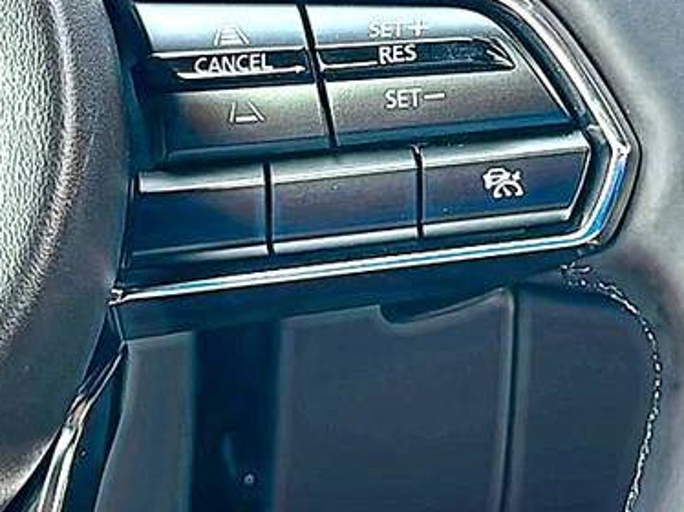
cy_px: 85
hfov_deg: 22.2
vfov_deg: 16.6
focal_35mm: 88
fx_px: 1738
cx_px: 393
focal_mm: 6.86
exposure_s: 1/182
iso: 100
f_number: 1.78
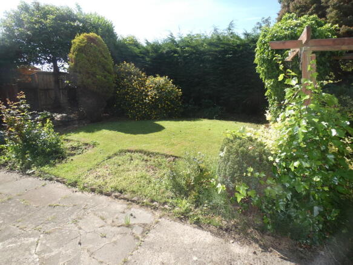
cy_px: 132
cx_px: 176
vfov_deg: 66.0
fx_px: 204
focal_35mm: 20
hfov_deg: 81.8
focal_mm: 3.6
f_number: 2.8
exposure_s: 1/500
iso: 80
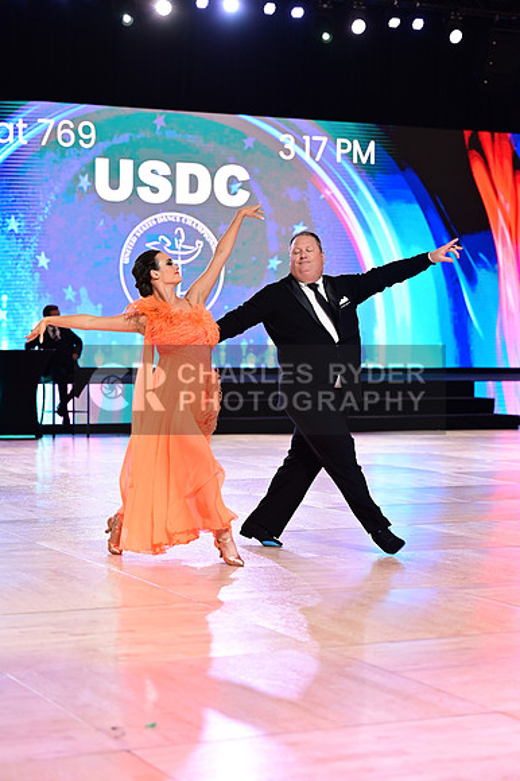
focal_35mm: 79
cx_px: 260
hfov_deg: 17.3
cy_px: 390
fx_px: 1714
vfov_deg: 25.7
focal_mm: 79
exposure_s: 1/500
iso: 1600
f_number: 2.8
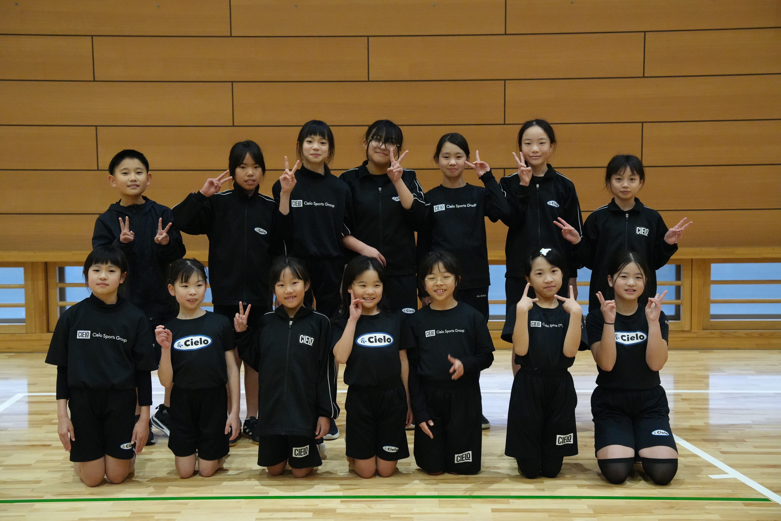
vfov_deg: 23.8
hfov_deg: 35.1
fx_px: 1236
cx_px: 390
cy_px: 260
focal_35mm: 57
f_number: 4
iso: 12800
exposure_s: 1/160
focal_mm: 57
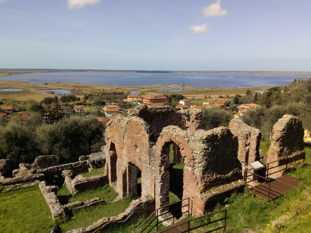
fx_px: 243
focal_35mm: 27
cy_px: 116
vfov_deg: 51.4
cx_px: 156
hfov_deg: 65.3
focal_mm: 3.5
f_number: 2
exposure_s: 1/1848
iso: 121
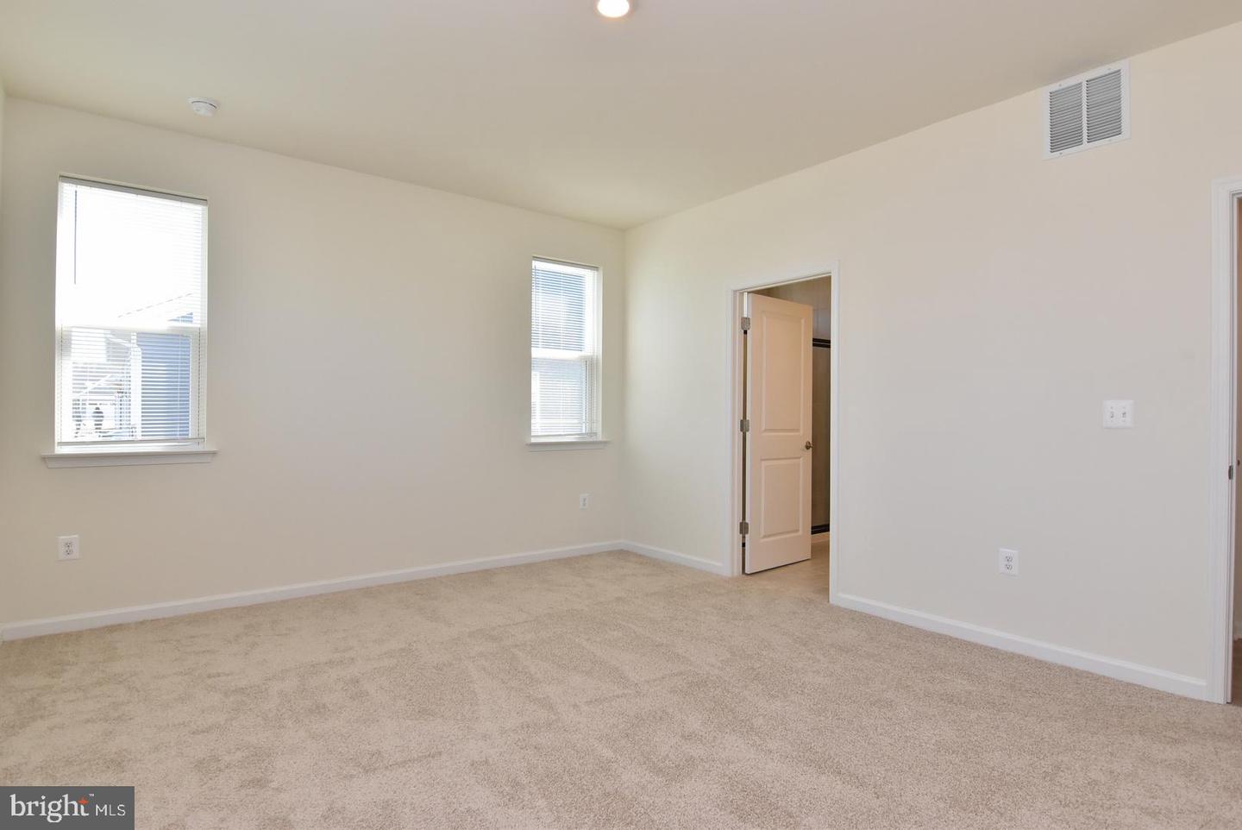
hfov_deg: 90.0
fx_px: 621
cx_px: 621
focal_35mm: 18
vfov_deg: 67.5
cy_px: 415
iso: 800
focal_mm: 12
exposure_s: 1/160
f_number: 9
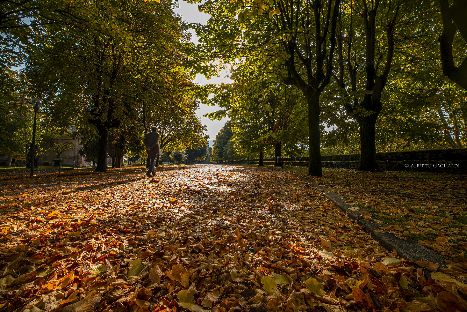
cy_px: 156
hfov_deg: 104.2
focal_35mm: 14
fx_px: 182
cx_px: 234
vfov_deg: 81.3
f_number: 16
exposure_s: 1/10
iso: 100
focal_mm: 14
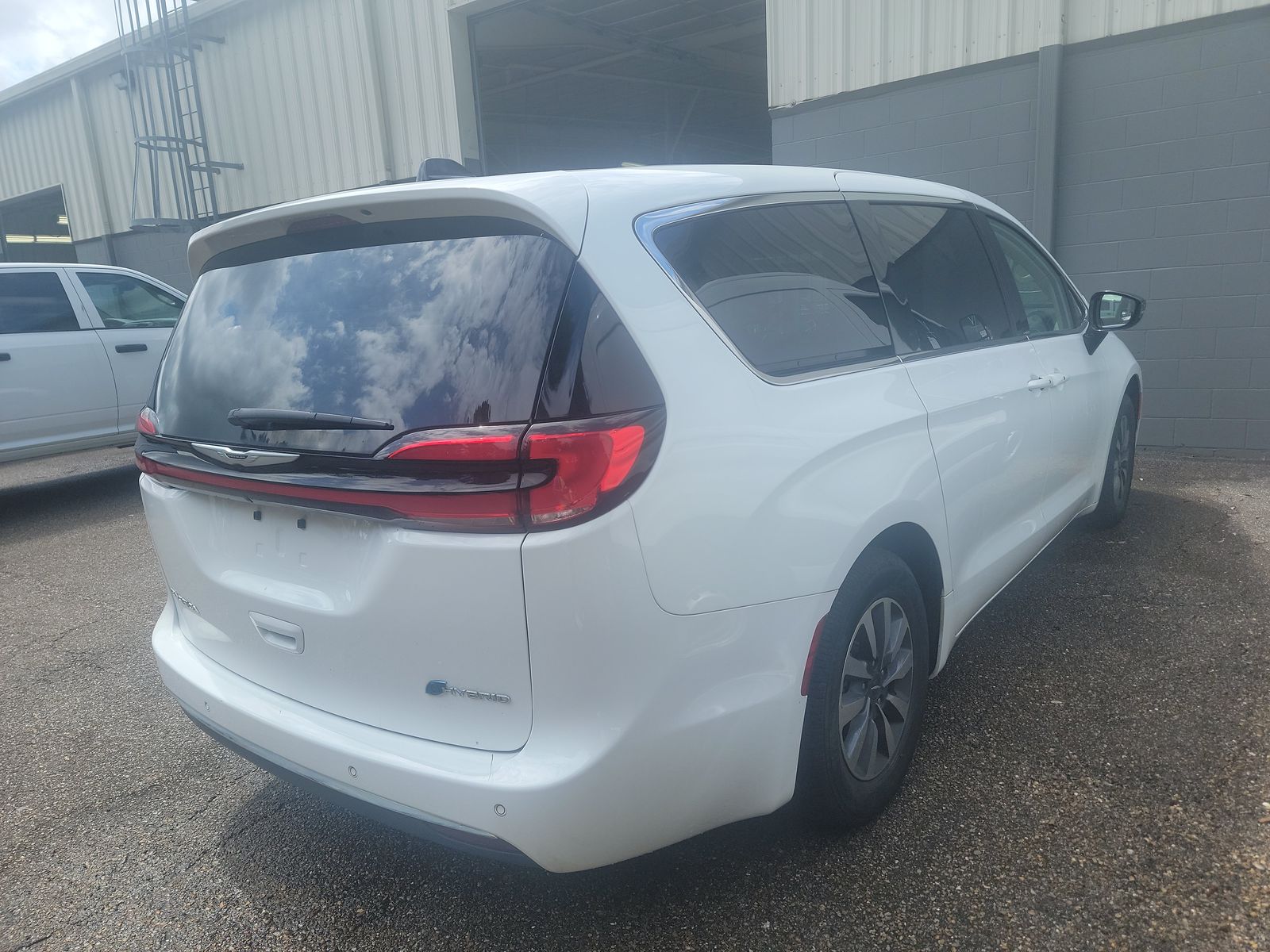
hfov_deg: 71.6
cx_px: 635
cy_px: 476
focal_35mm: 24
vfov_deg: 56.8
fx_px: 881
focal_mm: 6.7
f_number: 1.8
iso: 50
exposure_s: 1/476
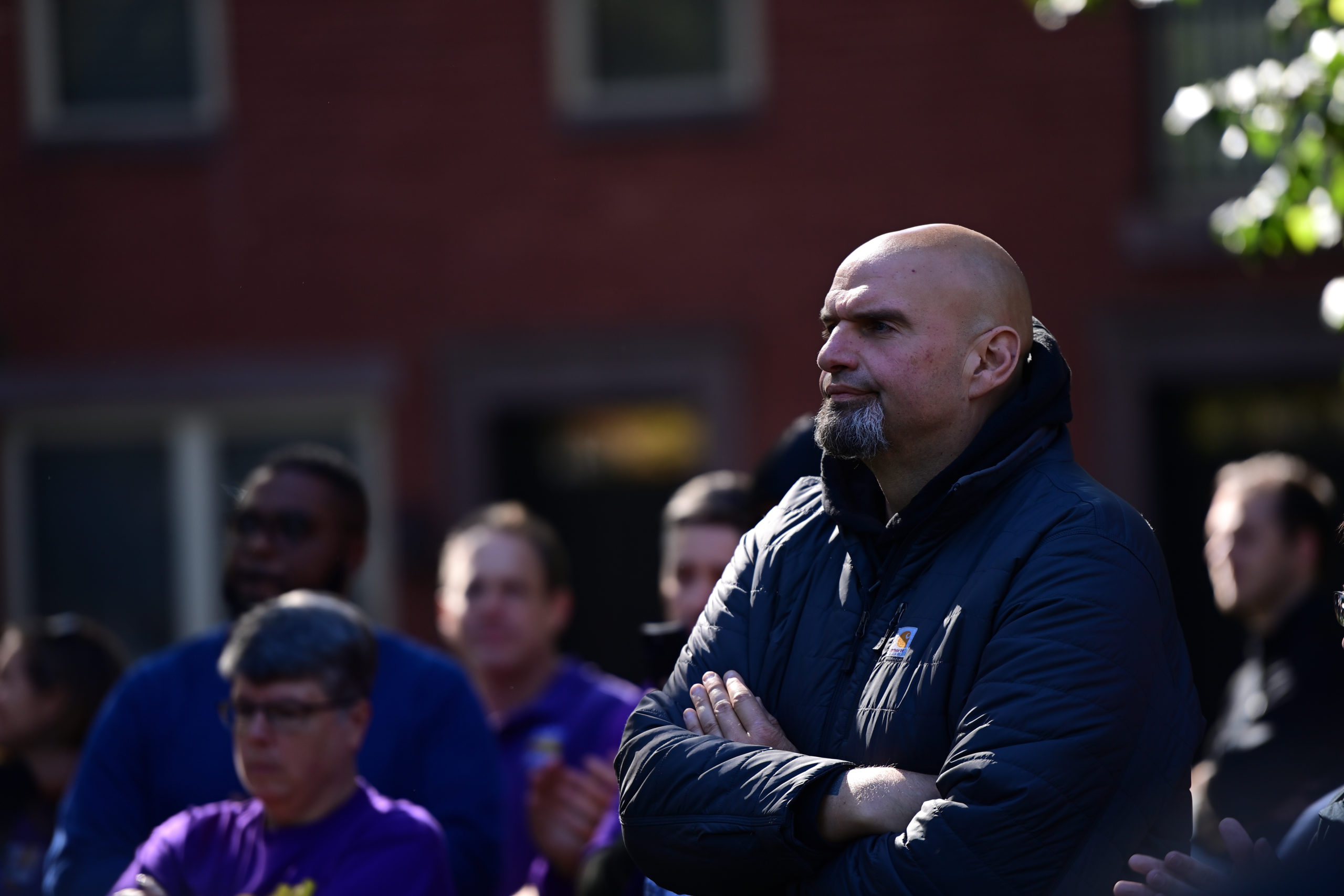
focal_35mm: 200
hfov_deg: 10.3
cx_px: 672
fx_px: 7467
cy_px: 448
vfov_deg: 6.9
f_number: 2.8
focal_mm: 200
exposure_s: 1/320
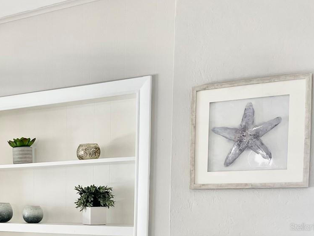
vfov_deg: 25.0
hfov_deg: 31.5
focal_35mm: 56
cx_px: -8
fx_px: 508
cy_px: 227
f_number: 1.6
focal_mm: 5.1
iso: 100
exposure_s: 1/120
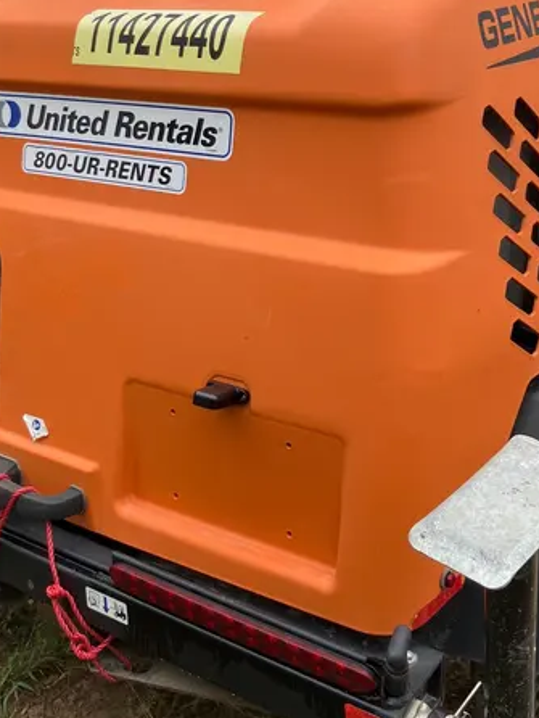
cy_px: 268
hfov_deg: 31.5
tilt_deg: -16.2
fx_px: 954
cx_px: 277
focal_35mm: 46
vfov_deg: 40.9
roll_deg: -0.5
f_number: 1.8
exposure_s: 1/736
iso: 32
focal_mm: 3.99
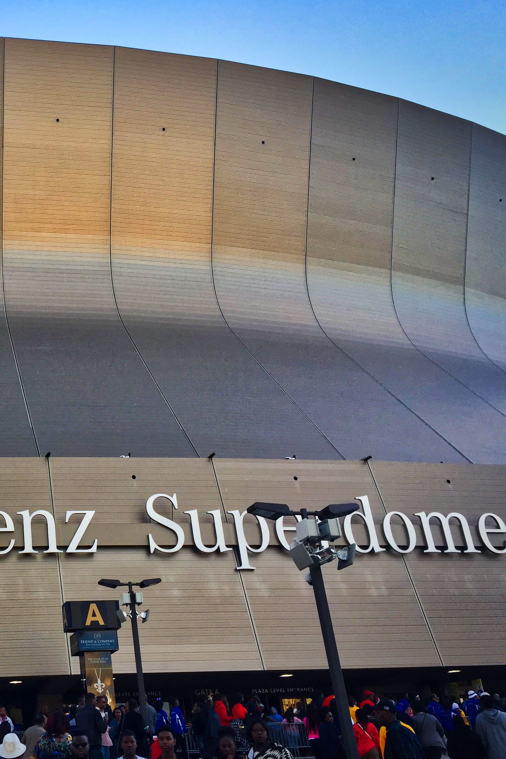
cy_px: 373
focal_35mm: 41
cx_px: 5
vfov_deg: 47.4
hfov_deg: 30.4
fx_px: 864
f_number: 2.2
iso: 32
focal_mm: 4.15
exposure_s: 1/527
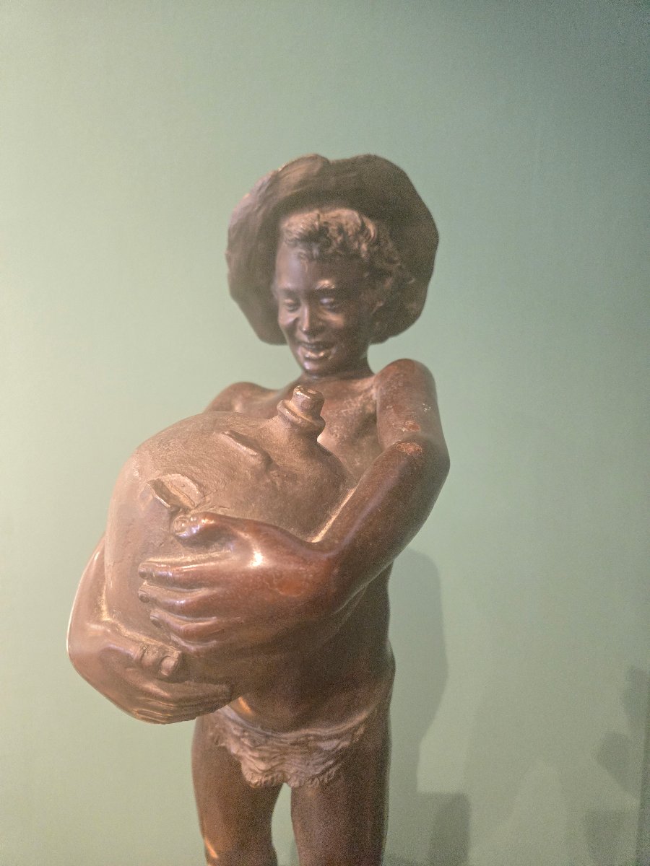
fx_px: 576
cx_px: 325
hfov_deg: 58.9
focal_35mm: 23
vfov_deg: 73.9
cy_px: 433
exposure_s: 1/100
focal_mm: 5.4
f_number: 1.8
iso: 2000
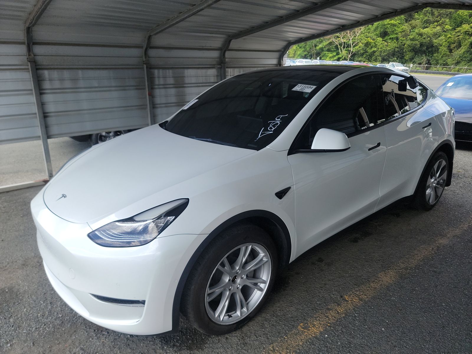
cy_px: 177
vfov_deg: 56.8
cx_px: 236
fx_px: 327
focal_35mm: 24
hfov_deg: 71.6
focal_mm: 6.7
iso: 50
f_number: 1.8
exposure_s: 1/258
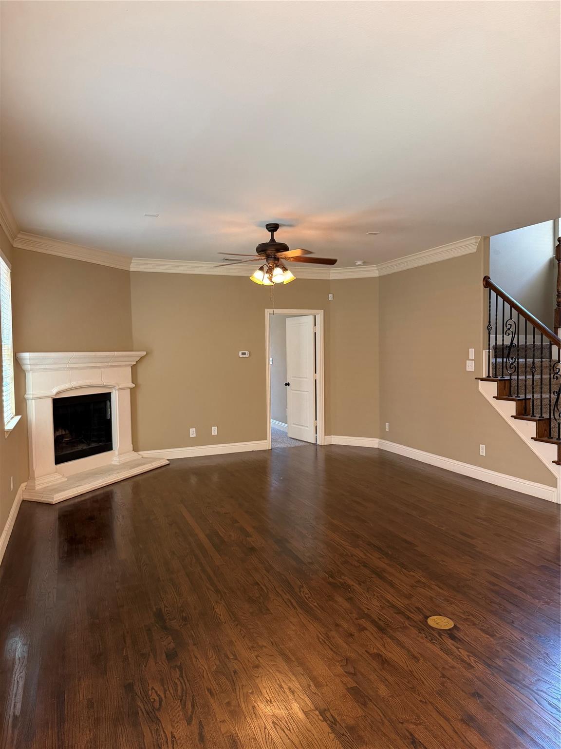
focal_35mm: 24
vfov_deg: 71.6
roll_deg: +0.5
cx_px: 280
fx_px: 519
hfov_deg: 56.8
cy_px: 374
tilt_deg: -2.2
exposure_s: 1/60
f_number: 1.78
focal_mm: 6.76
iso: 250
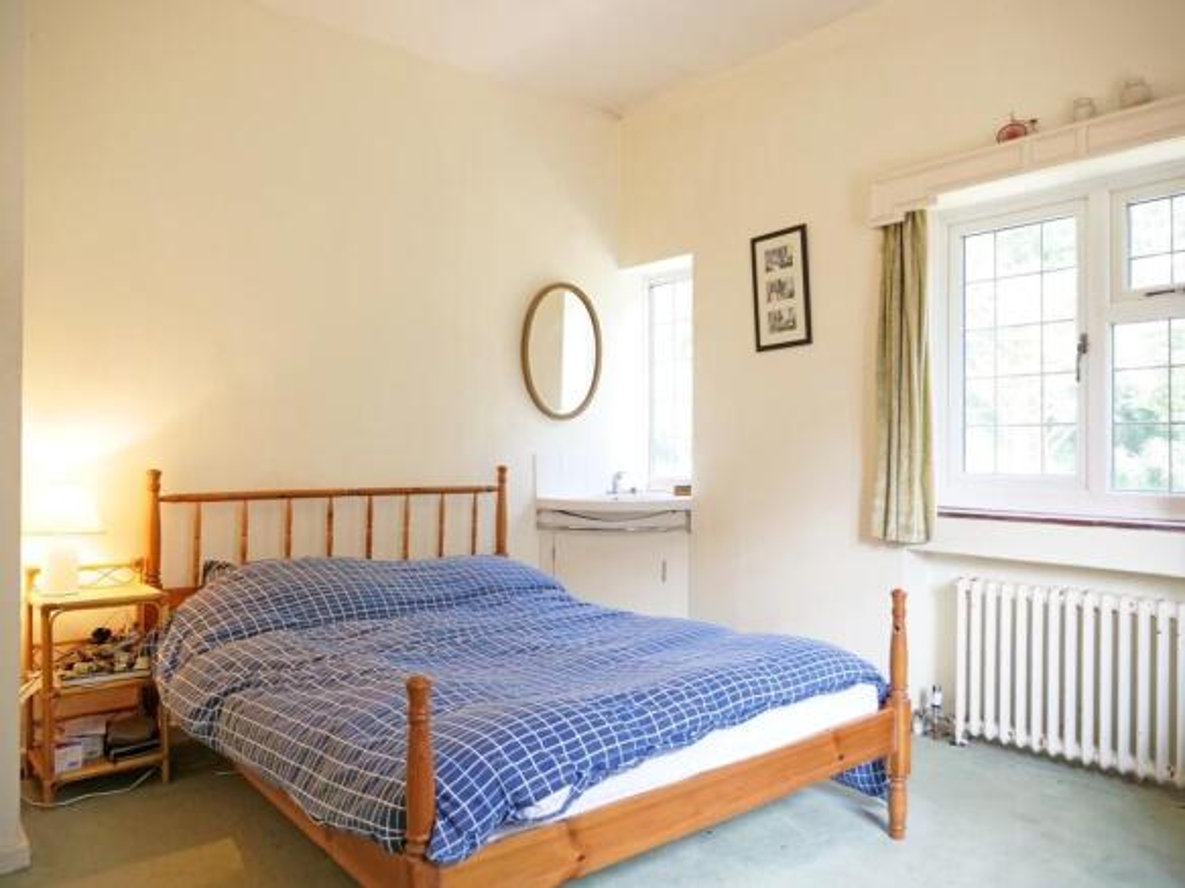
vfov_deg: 56.8
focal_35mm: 24
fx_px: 821
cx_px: 592
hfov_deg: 71.6
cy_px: 444
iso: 200
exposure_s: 1/30
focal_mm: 12
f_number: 2.8
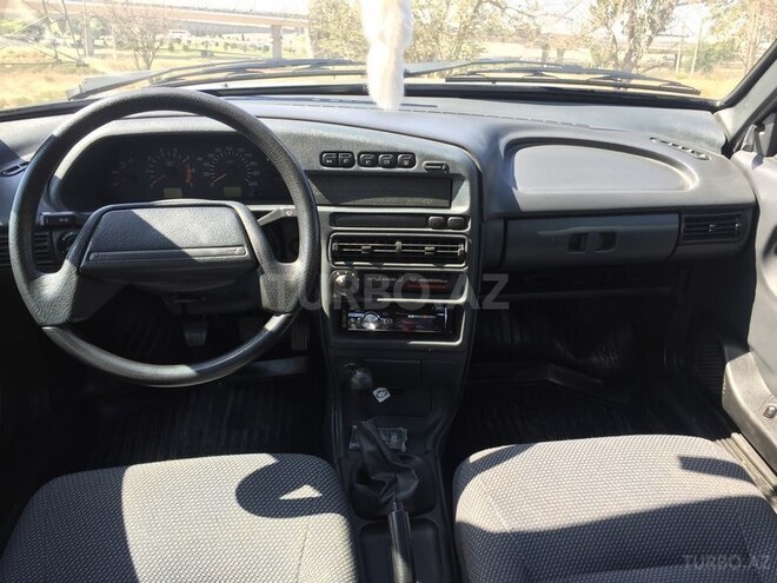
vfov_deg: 48.2
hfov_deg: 61.7
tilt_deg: -21.6
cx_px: 388
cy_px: 292
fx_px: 651
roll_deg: -3.8
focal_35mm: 29
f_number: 2.2
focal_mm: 4.15
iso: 32
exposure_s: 1/158
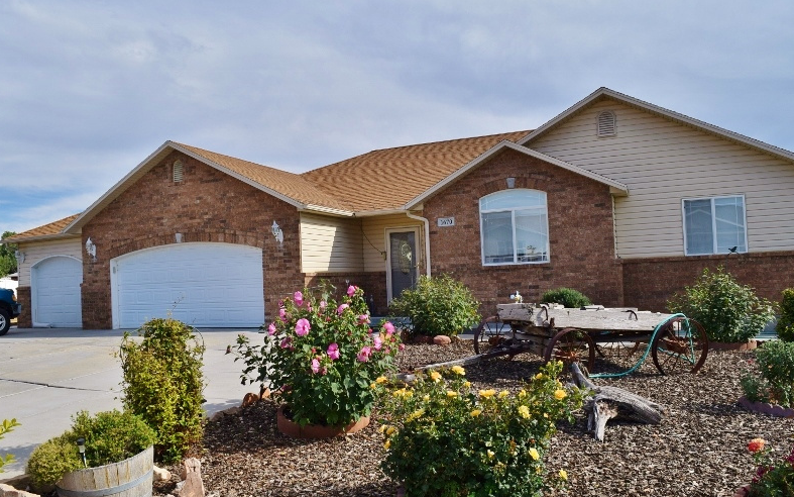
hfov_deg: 66.5
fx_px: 606
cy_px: 268
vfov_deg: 44.5
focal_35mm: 28
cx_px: 392
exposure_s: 1/400
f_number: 10
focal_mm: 18
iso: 200
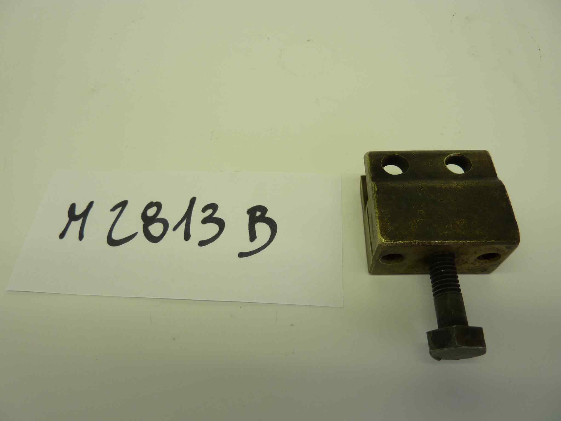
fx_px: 405
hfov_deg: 69.4
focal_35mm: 25
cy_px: 210
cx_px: 280
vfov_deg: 54.9
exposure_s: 1/80
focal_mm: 4.1
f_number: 3.3
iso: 80
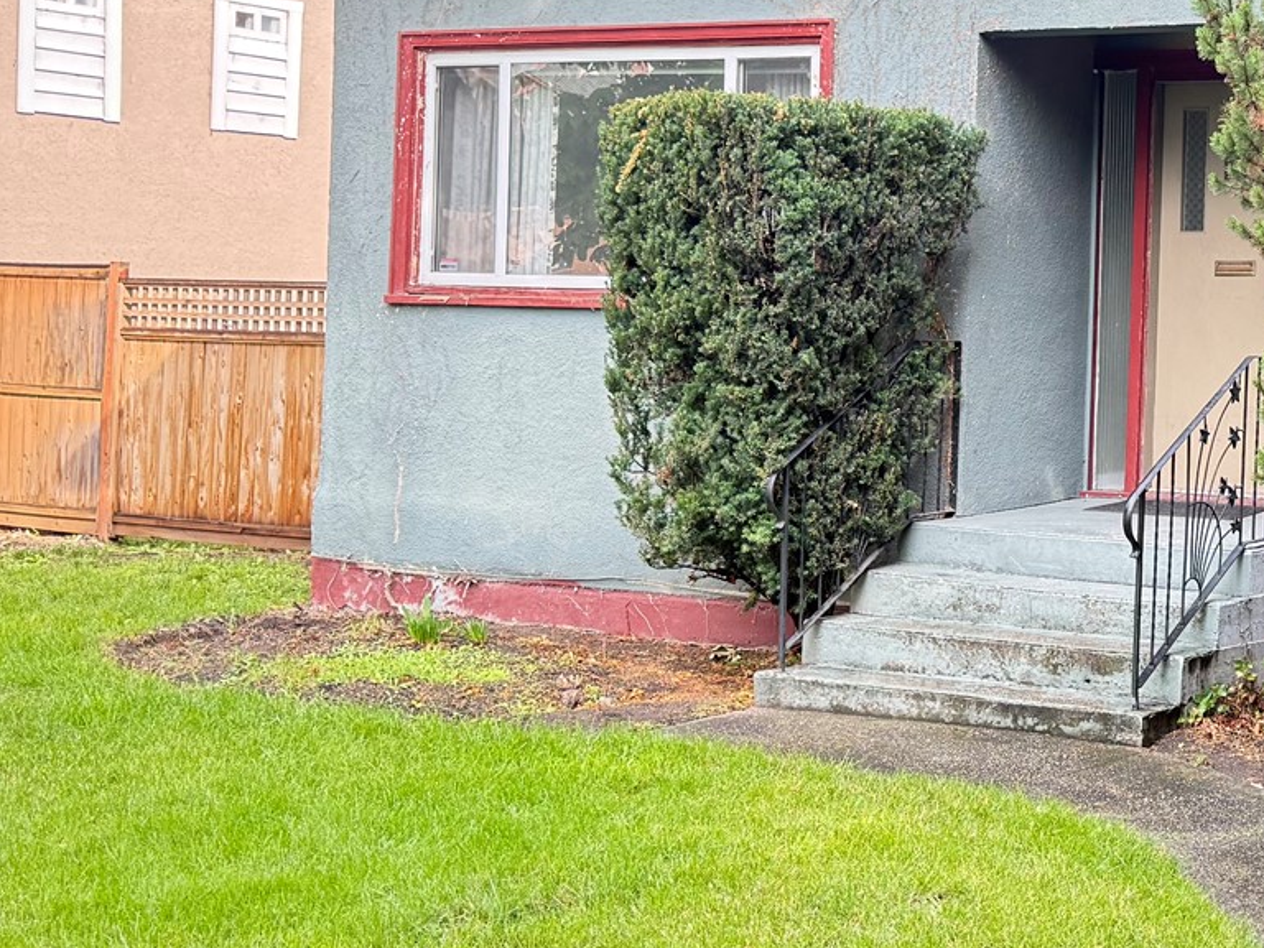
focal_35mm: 64
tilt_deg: +0.8
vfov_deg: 22.8
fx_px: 2337
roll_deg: -2.4
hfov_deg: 27.8
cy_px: 293
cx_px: 1368
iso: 125
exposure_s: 1/240
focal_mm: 6.76
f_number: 1.78
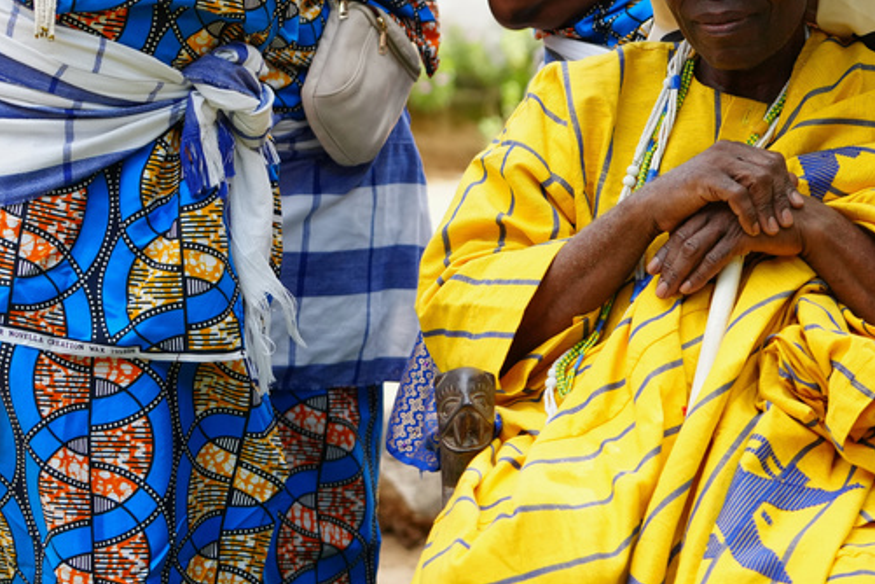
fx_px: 3475
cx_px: 779
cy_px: -7
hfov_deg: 14.2
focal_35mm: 143
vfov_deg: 9.5
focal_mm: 70
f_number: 3.5
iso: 800
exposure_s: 1/1000
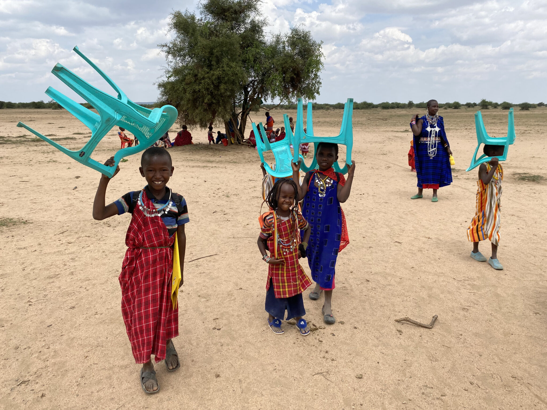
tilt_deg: -11.7
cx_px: 274
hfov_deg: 67.3
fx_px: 411
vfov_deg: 53.1
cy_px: 205
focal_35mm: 26
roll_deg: -2.3
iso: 32
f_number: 1.8
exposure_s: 1/2817
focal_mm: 4.25
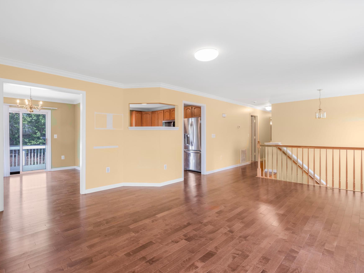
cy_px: 139
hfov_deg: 90.8
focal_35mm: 17
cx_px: 167
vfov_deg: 74.7
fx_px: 179
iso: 320
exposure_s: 1/15
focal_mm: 10
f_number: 8
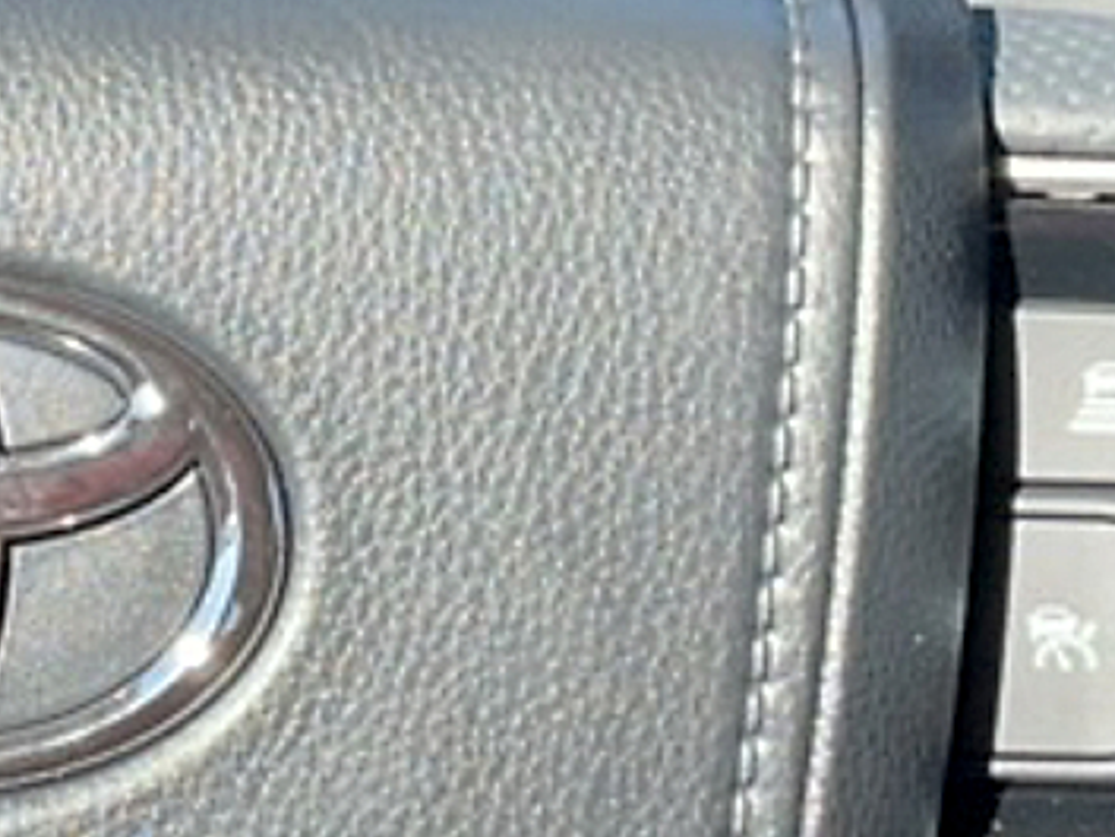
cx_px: 66
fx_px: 4382
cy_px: 123
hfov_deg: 14.3
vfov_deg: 10.9
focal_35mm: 136
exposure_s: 1/174
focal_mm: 3
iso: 20
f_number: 1.8
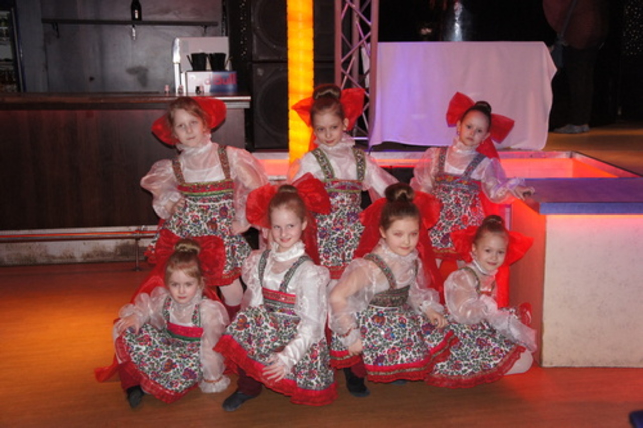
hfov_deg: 45.0
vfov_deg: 30.8
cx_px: 322
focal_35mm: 44
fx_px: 777
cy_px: 214
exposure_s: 1/60
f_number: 4
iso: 1600
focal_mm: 29
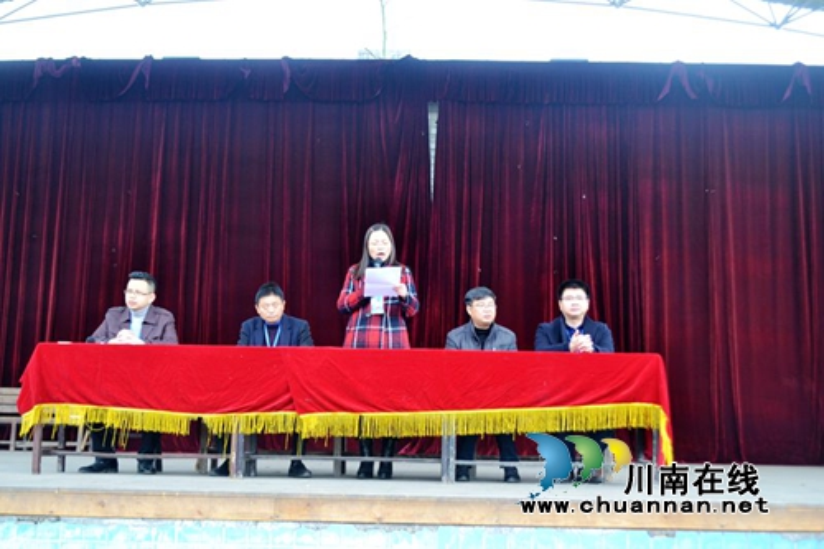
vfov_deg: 31.9
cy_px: 274
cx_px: 412
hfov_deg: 46.4
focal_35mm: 42
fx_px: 961
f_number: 4.5
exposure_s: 1/25
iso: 400
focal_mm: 28
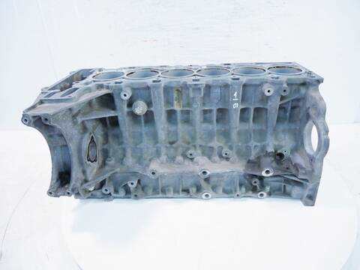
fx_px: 250
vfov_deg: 56.8
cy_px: 135
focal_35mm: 24
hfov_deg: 71.6
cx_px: 180
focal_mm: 12
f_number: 3.5
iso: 400
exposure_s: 1/60
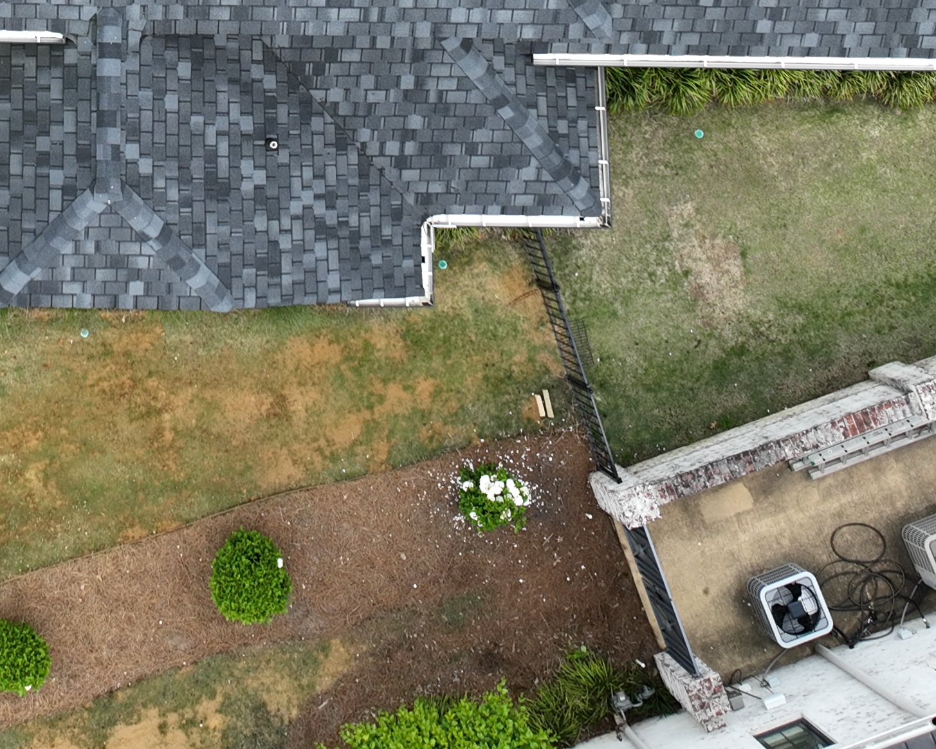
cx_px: 5
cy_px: -483
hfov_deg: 21.7
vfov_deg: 16.0
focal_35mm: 85
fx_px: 2355
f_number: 2.8
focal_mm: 12.29
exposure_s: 1/500
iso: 100
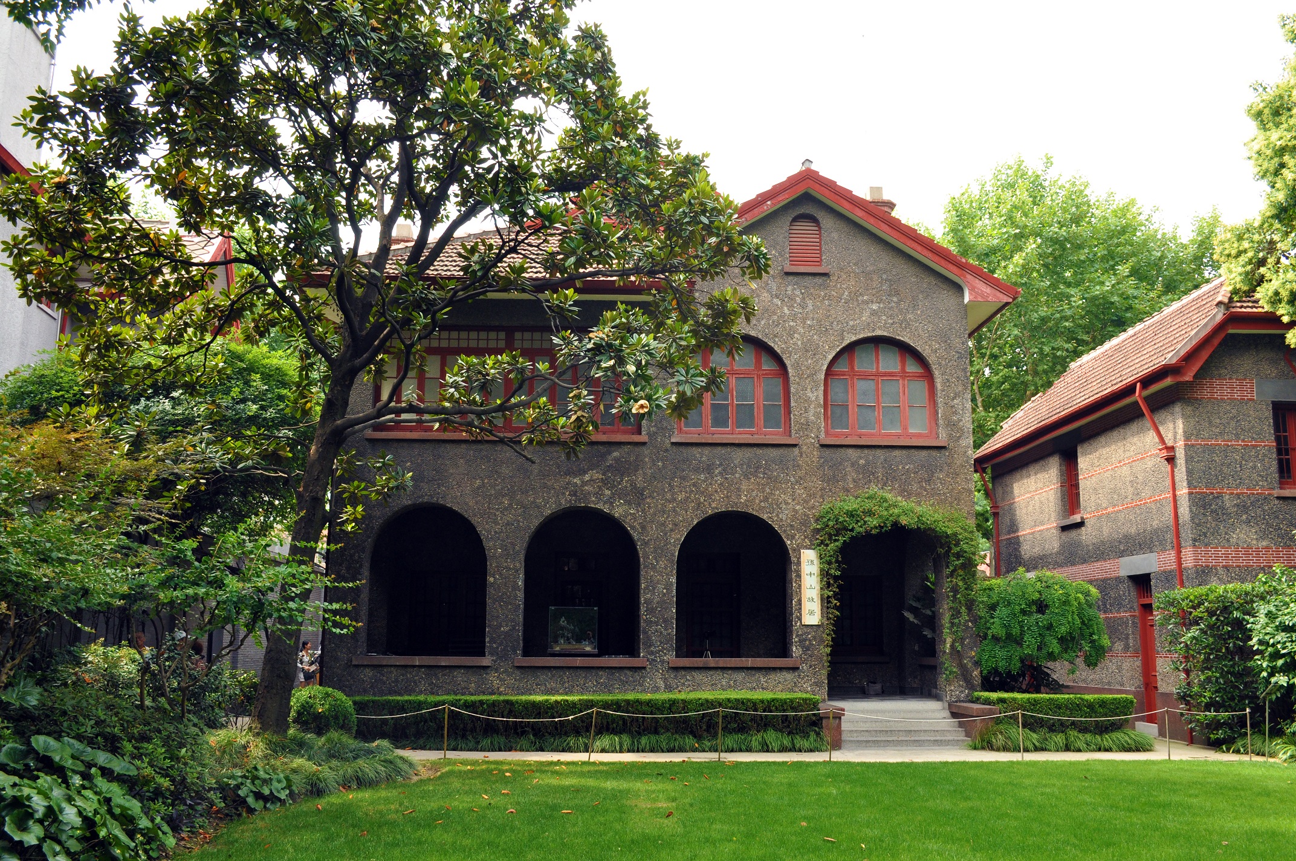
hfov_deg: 57.3
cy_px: 430
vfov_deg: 39.9
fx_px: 1187
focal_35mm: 33
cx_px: 648
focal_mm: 22
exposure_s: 1/125
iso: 400
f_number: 8
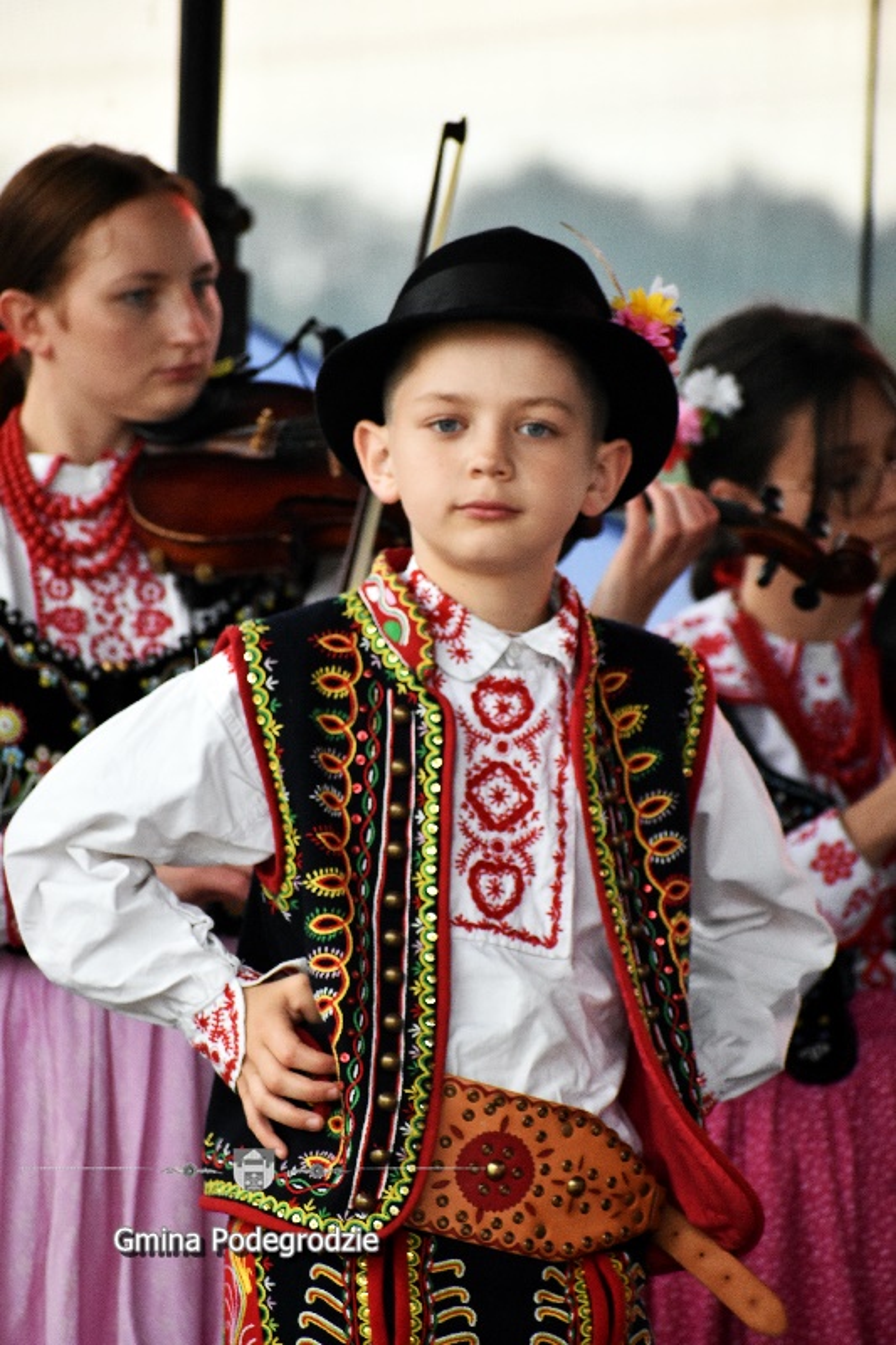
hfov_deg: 4.2
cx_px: 448
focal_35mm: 330
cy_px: 672
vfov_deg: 6.2
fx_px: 12324
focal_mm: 220
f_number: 6.3
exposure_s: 1/500
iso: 2000
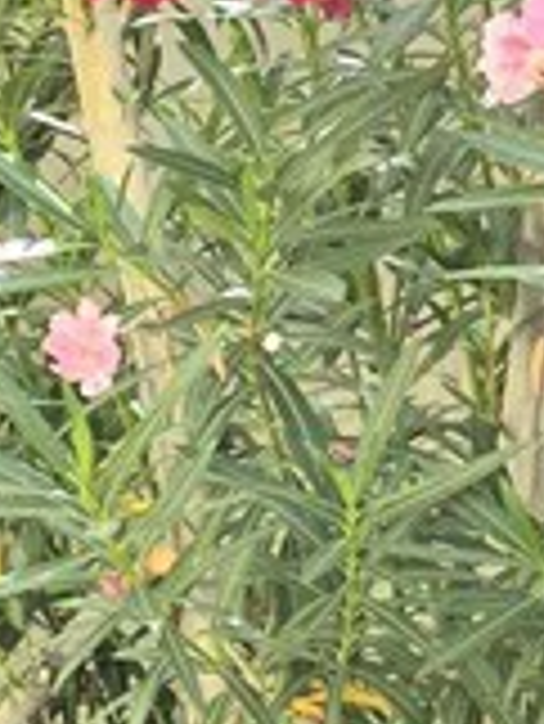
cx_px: -1663
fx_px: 3055
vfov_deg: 13.4
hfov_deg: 7.3
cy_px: 679
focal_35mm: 146
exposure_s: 1/500
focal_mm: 6.3
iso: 12
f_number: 1.7
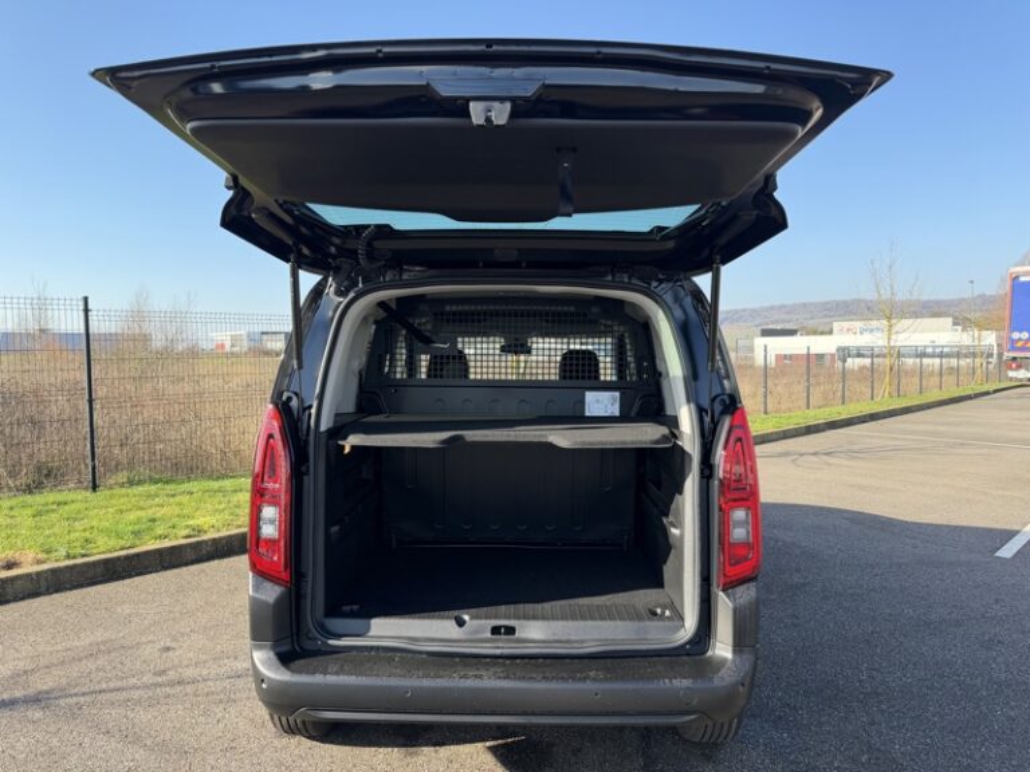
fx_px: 714
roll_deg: +1.3
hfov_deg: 71.6
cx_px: 515
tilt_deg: -3.1
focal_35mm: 24
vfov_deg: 56.8
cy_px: 386
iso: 100
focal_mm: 6.76
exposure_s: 1/1493
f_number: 1.78
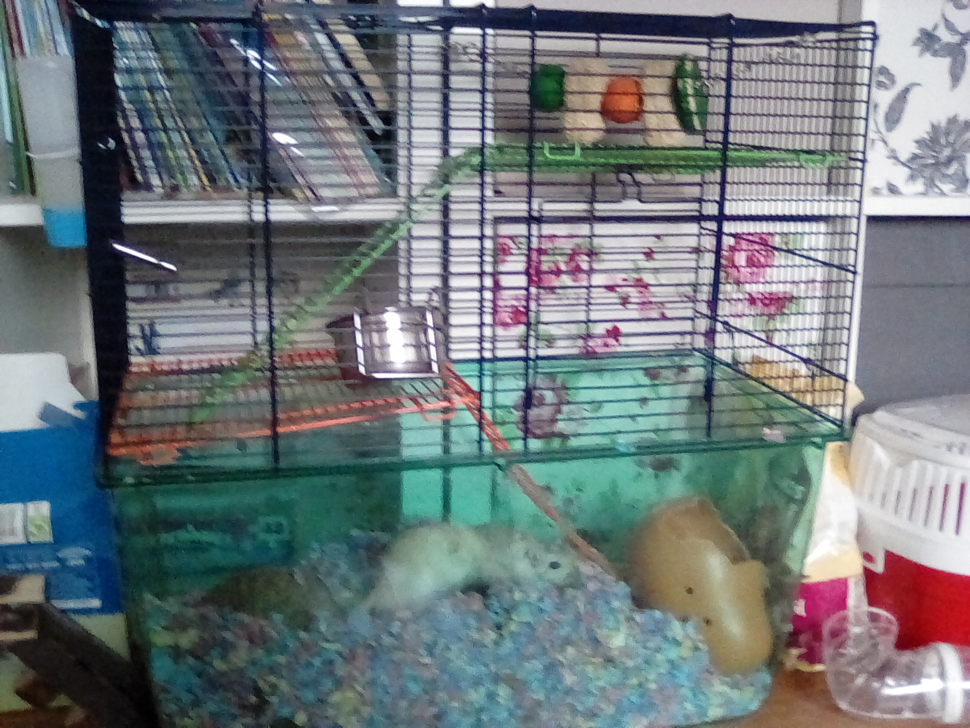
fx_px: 1093
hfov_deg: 47.9
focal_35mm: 39
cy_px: 364
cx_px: 485
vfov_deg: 36.8
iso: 463
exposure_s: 1/10
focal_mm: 3.1
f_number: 2.8
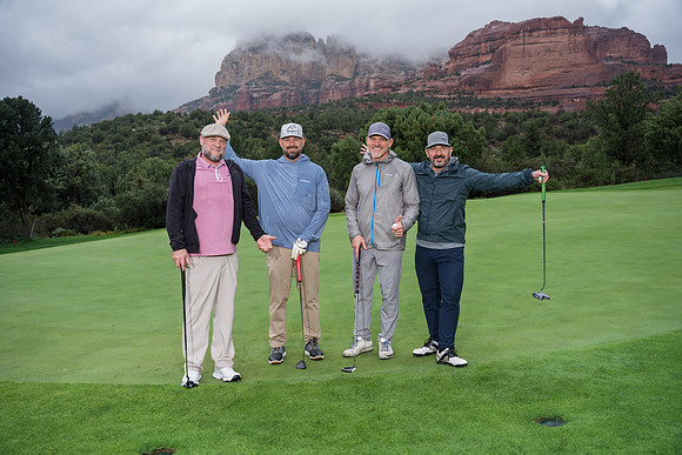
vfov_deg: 44.7
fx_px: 553
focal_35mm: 29
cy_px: 228
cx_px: 341
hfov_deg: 63.3
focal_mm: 29.2
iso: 320
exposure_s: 1/400
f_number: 5
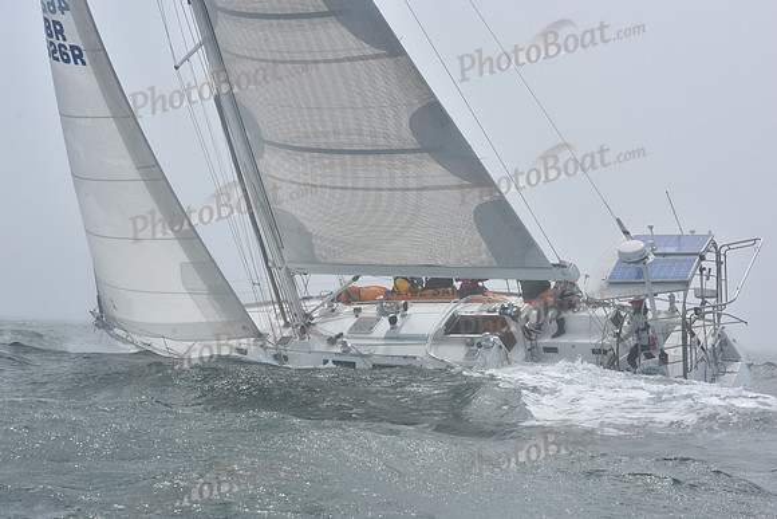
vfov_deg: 19.5
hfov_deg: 28.8
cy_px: 260
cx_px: 388
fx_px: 1511
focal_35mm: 70
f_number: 11
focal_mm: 70
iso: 320
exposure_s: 1/800
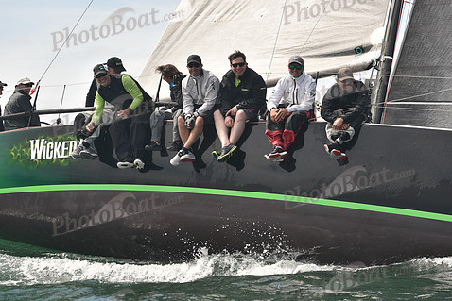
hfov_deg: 23.9
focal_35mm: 85
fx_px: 1067
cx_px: 234
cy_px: 150
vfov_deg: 16.1
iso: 320
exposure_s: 1/1250
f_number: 4
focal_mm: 70
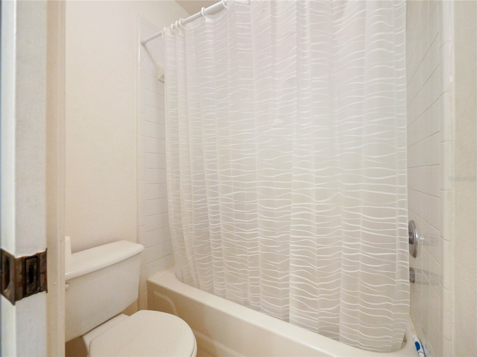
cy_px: 178
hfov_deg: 102.1
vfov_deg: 85.7
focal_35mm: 14
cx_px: 238
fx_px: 193
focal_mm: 7
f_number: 4
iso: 2000
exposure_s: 1/60
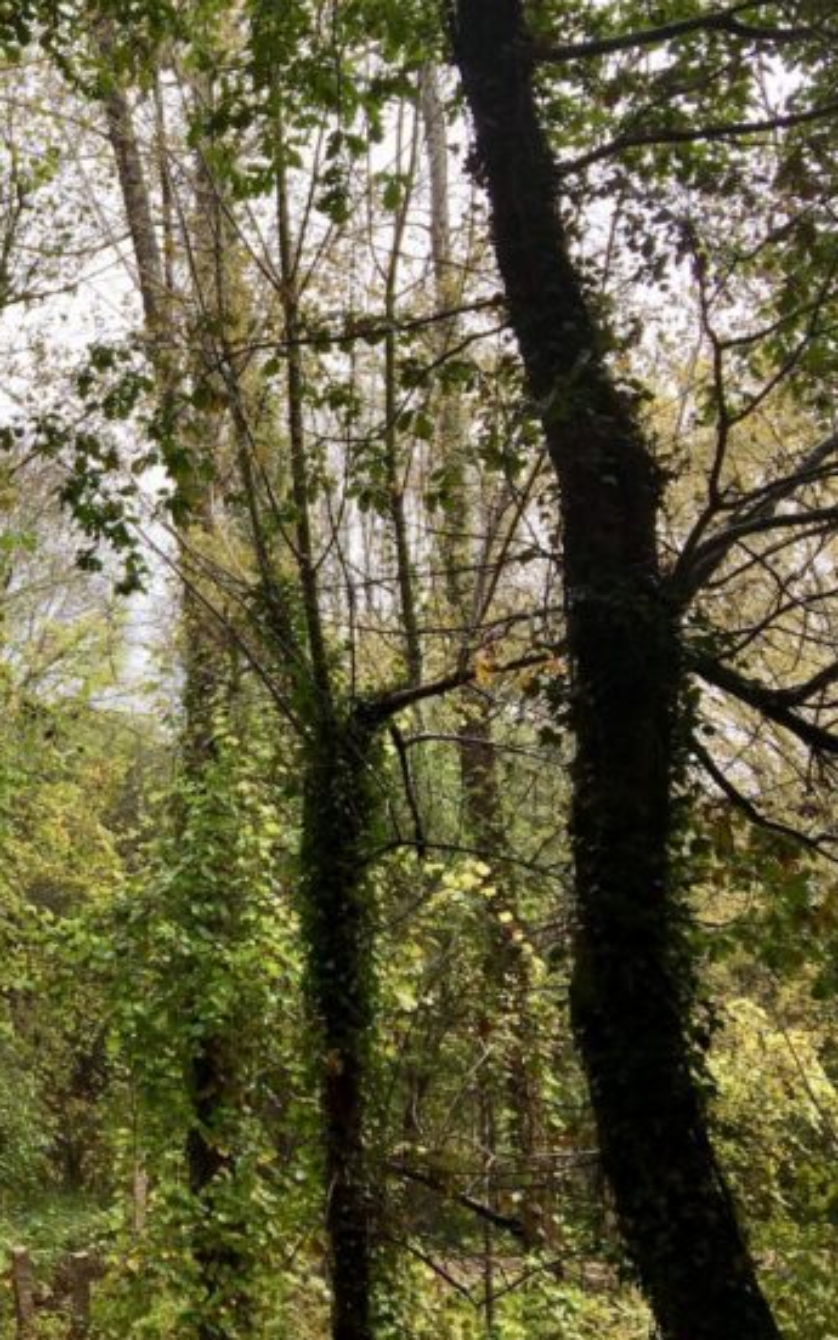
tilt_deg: +13.7
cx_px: -284
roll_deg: +0.6
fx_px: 2083
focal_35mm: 57
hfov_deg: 20.5
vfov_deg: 35.7
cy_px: 641
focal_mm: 4.15
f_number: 2.2
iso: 25
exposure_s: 1/283
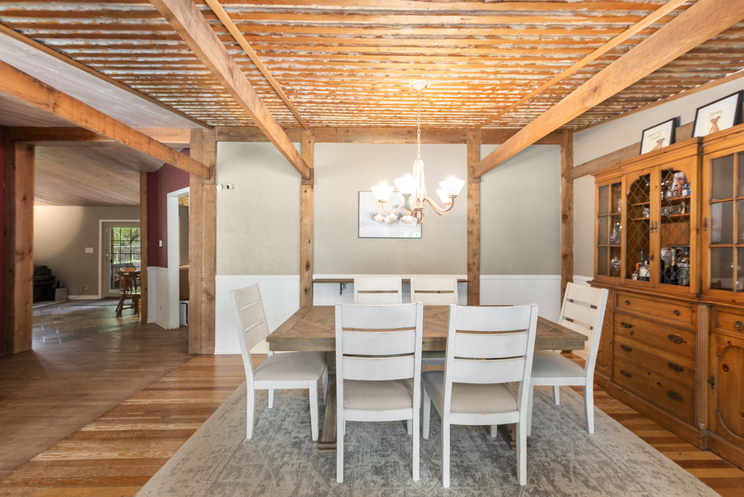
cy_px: 248
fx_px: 310
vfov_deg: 77.4
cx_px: 372
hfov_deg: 100.4
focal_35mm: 15
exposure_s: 1/1.25
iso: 320
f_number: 8
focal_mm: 10
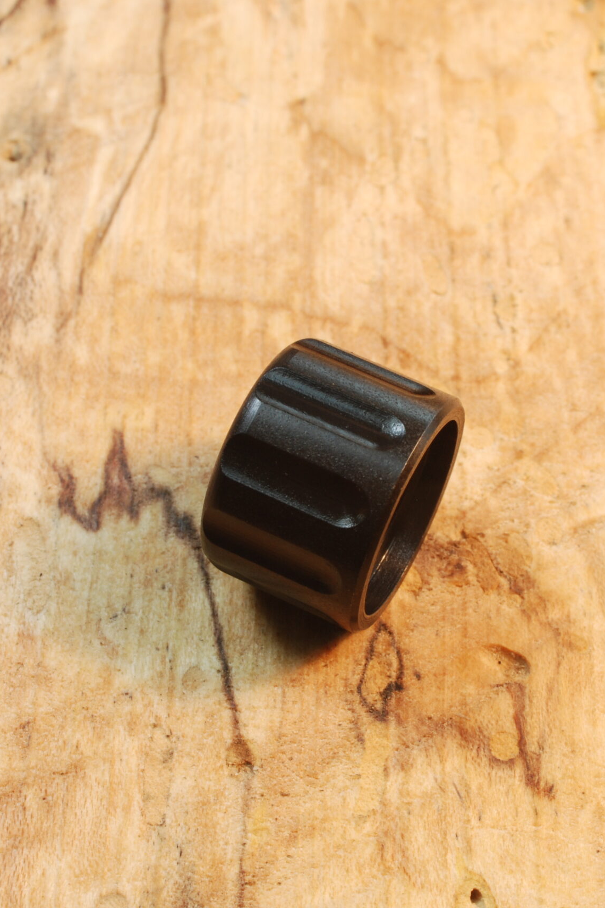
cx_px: 346
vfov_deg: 22.6
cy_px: 454
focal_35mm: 90
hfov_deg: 15.2
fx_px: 2269
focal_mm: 40
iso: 200
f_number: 22
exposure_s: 1/8
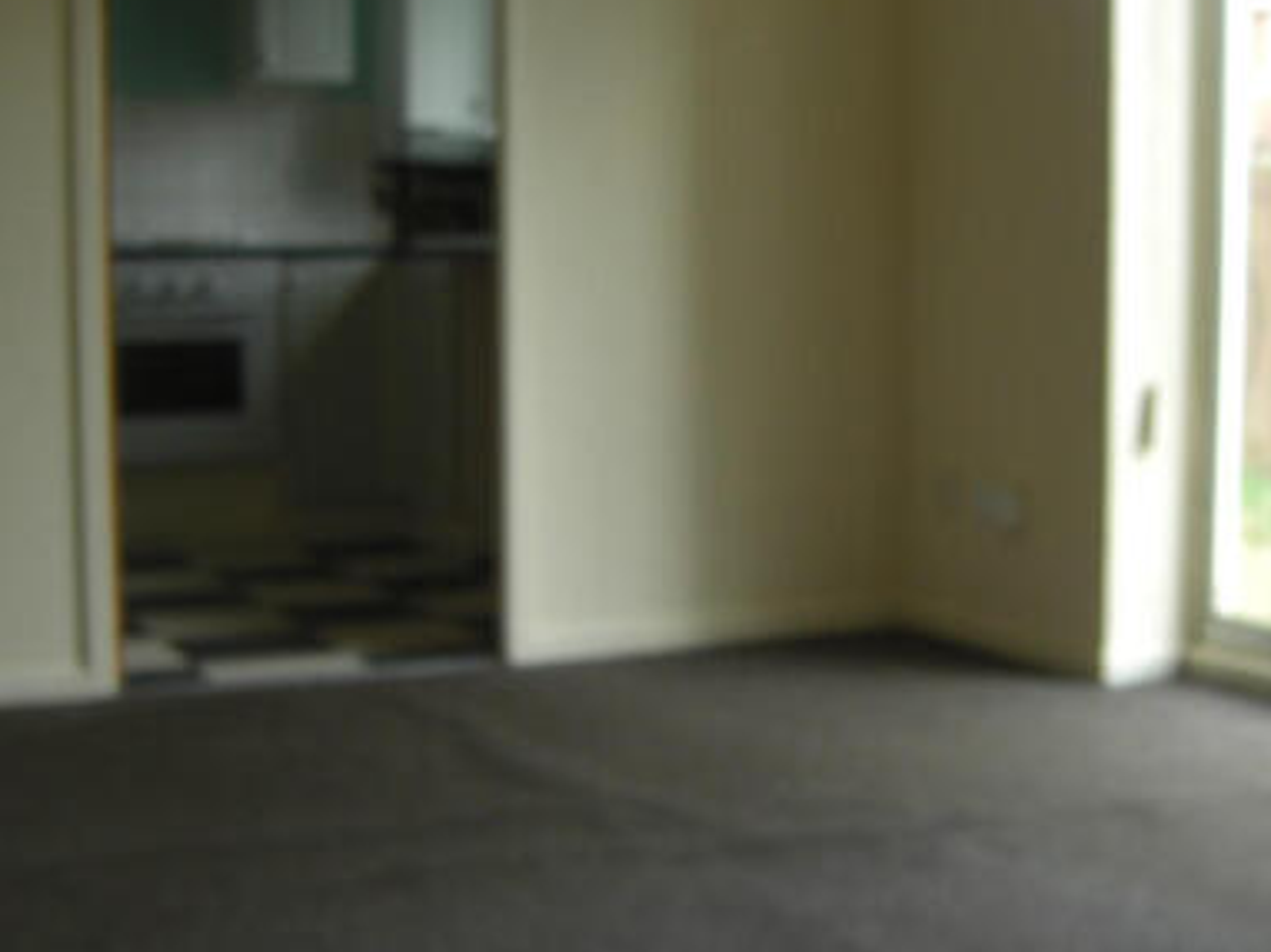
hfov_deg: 33.2
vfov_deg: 25.2
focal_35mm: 58
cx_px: 700
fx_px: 2128
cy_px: 488
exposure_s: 1/125
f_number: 2.8
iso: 80
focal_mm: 7.9
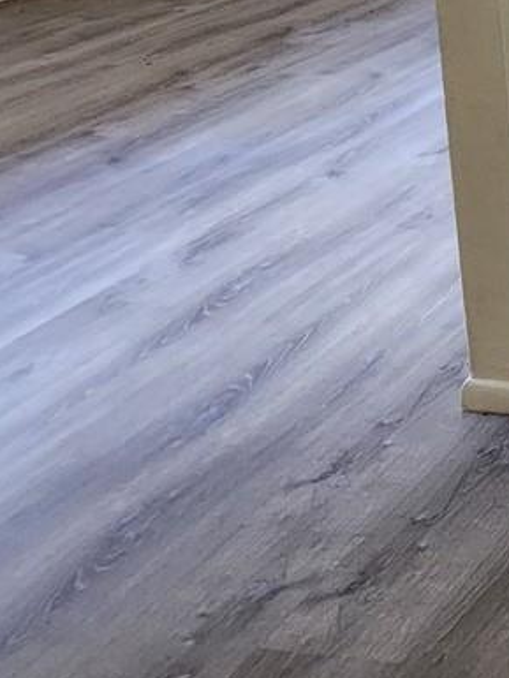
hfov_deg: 17.0
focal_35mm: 54
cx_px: 1097
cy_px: -201
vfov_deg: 29.0
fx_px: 1058
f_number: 2.2
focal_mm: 2.2
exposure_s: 1/60
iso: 400
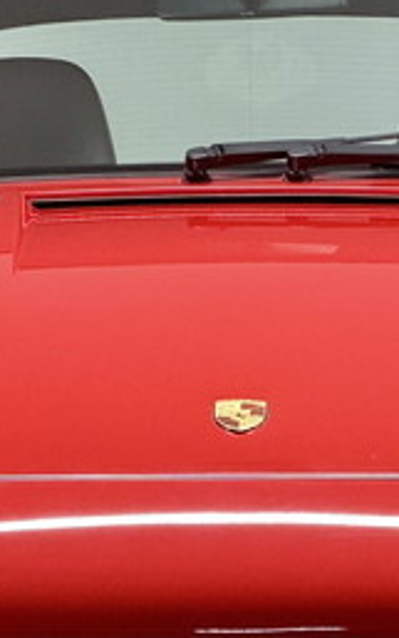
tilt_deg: +0.0
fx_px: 5506
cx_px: 280
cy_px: 442
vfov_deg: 6.6
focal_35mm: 317
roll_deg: +0.6
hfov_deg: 4.1
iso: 640
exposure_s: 1/50
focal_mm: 16.89
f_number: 2.8
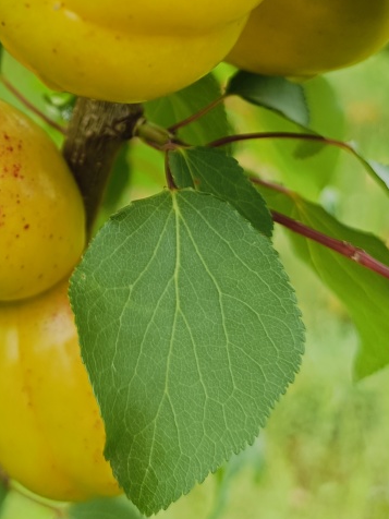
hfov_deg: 25.3
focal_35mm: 56
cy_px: 51
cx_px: 34
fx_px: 839
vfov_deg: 32.6
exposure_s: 1/120
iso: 119
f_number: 1.7
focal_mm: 4.7
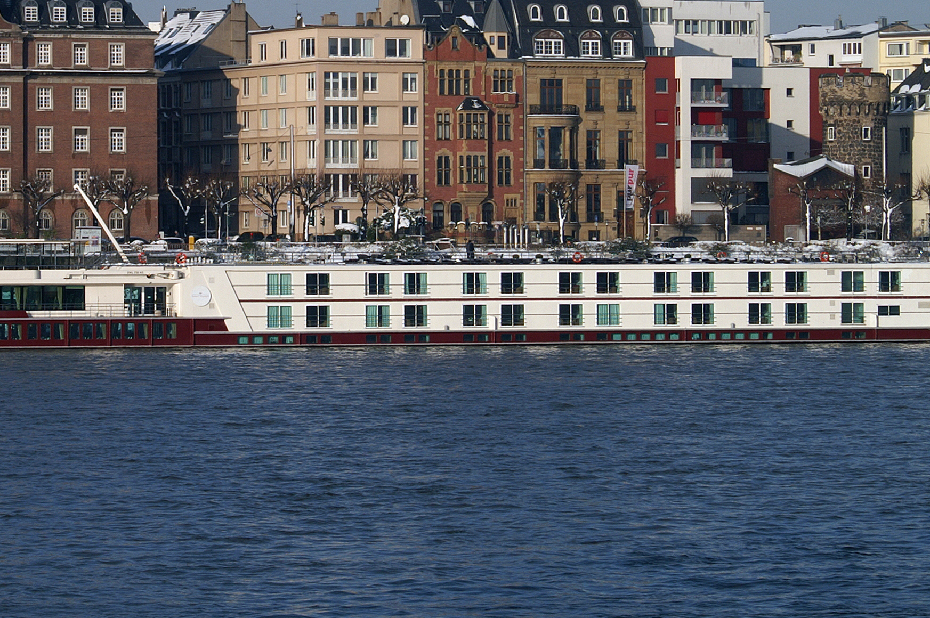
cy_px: 158
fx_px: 4671
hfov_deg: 11.4
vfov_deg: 7.6
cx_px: 311
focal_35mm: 181
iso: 100
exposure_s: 1/400
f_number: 10
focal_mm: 70
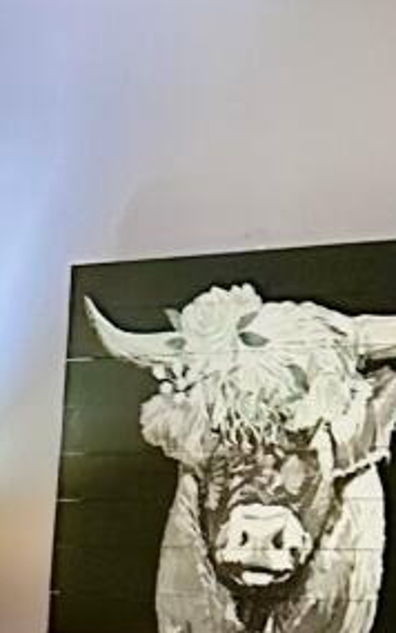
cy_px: 1208
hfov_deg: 6.9
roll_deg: -1.9
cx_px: -614
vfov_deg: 10.8
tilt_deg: -11.9
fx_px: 3085
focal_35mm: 179
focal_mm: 6.86
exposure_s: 1/40
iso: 800
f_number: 1.78
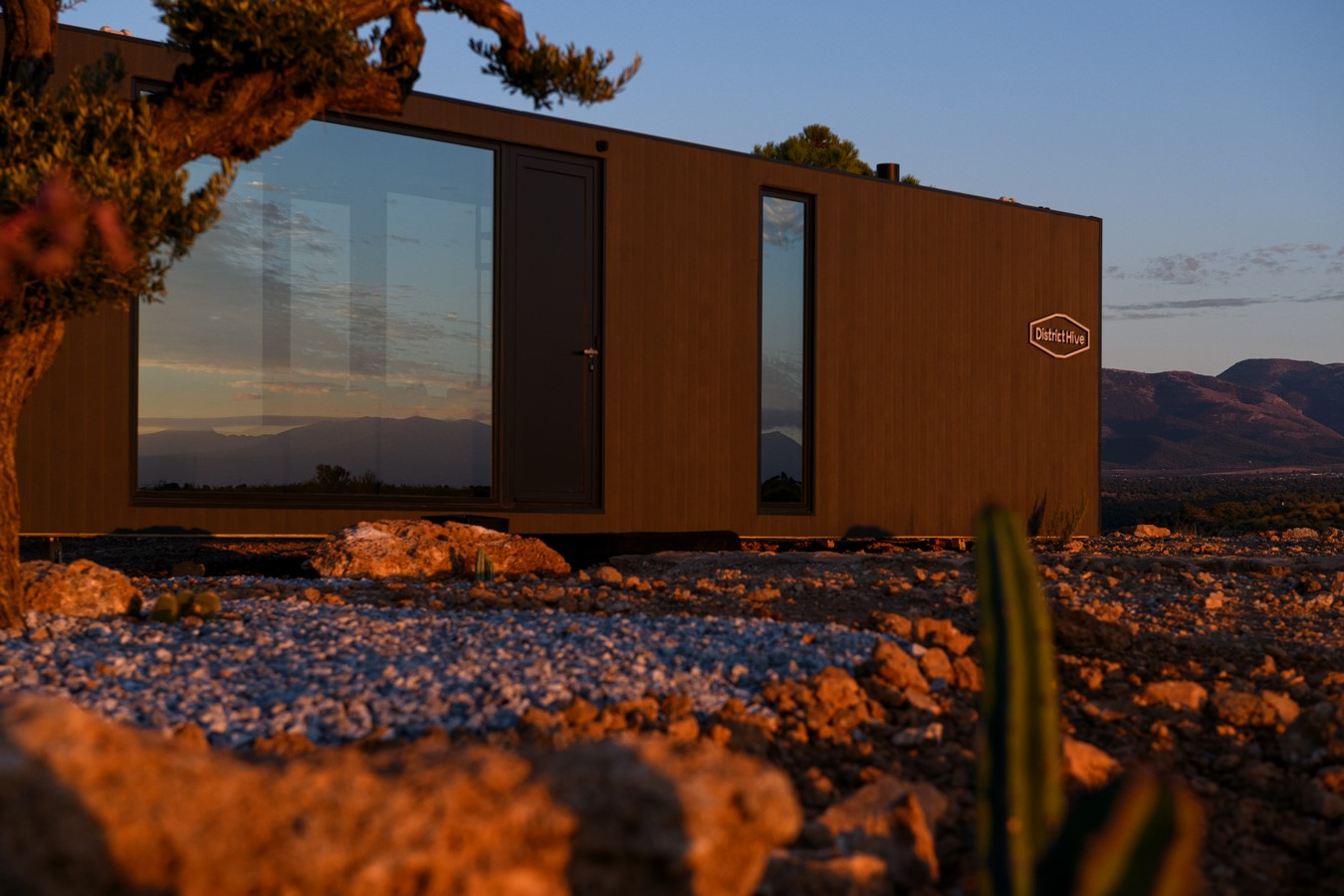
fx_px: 2613
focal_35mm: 70
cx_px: 672
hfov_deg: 28.8
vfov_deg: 19.5
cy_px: 448
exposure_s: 1/640
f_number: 7.1
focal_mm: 70
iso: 500
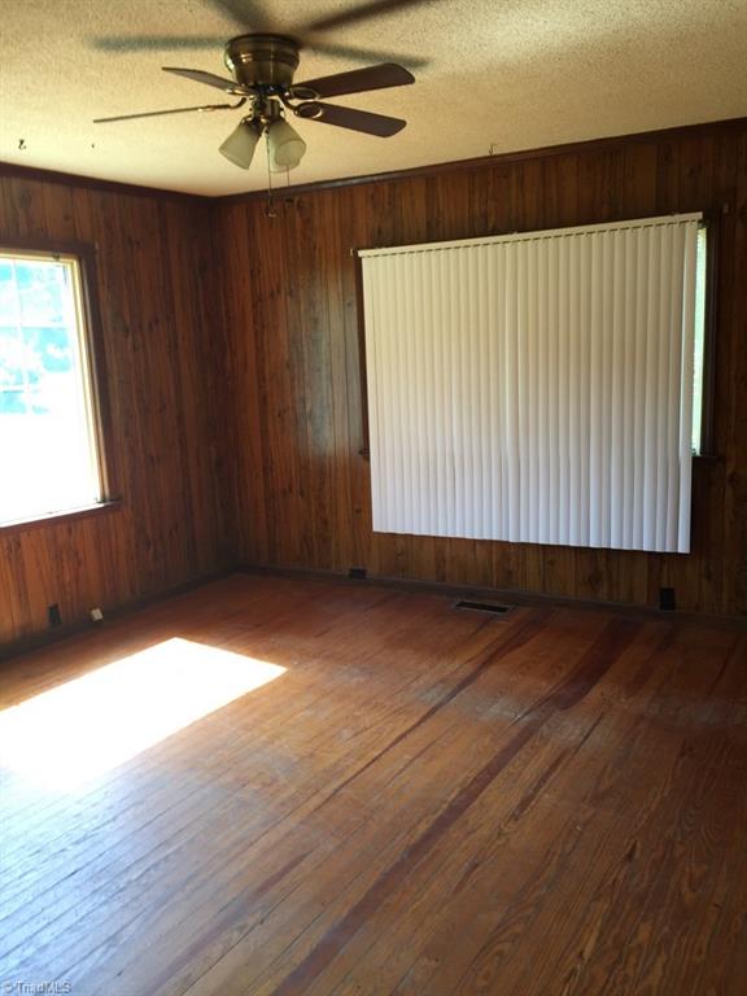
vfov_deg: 61.7
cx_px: 374
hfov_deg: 48.2
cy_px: 498
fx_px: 834
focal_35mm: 29
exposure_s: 1/60
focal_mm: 4.15
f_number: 2.2
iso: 32
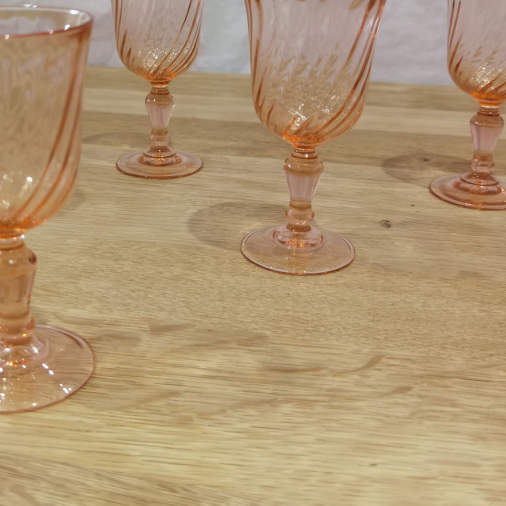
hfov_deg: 37.3
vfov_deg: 37.3
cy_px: 185
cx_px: 182
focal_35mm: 45
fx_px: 744
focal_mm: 6.71
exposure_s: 1/50
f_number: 1.9
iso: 100
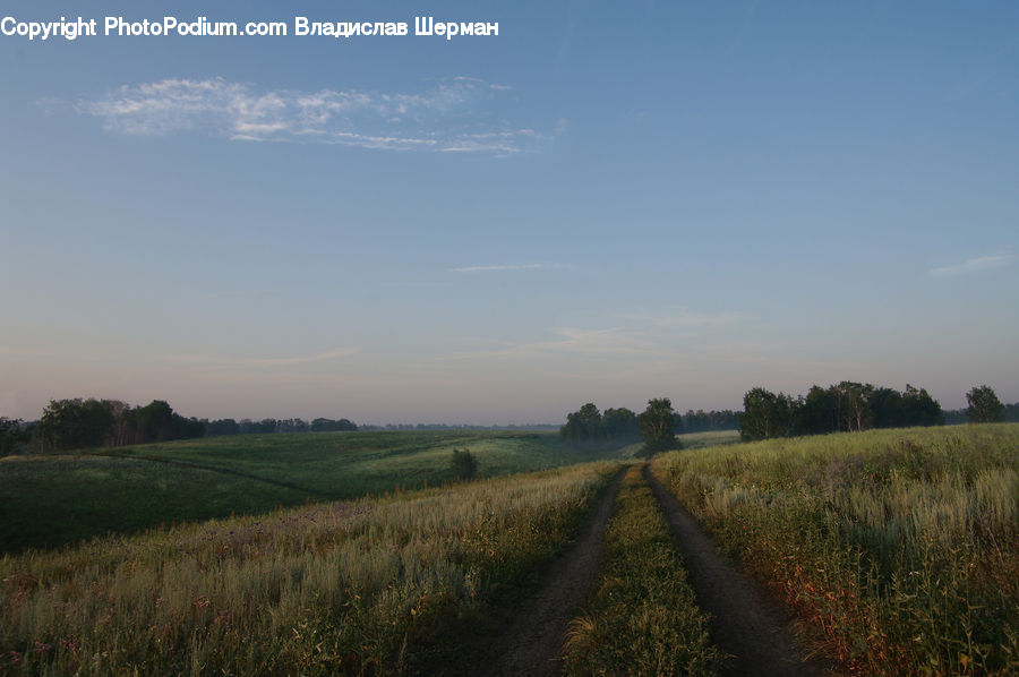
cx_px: 510
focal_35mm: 24
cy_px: 338
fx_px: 679
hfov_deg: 73.8
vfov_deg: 53.0
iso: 100
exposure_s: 1/40
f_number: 10
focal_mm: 16
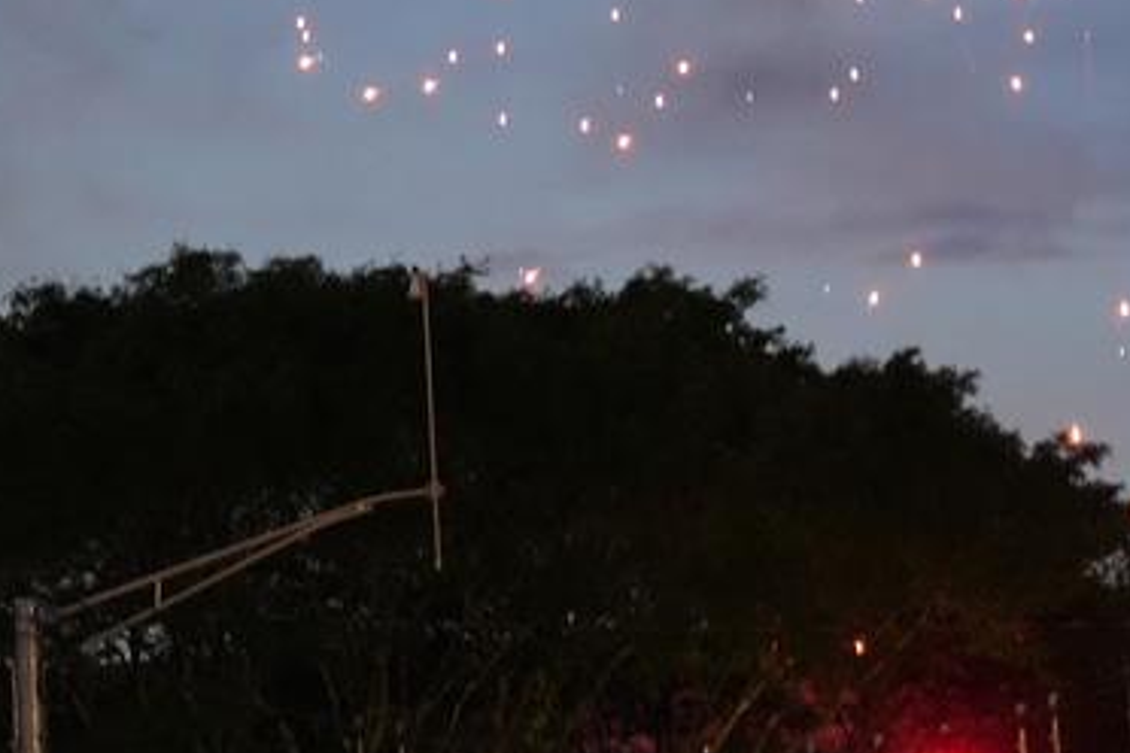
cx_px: 1097
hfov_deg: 8.3
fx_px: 7784
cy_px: 430
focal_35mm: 248
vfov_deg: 5.5
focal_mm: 90
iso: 8000
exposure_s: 1/160
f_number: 2.8
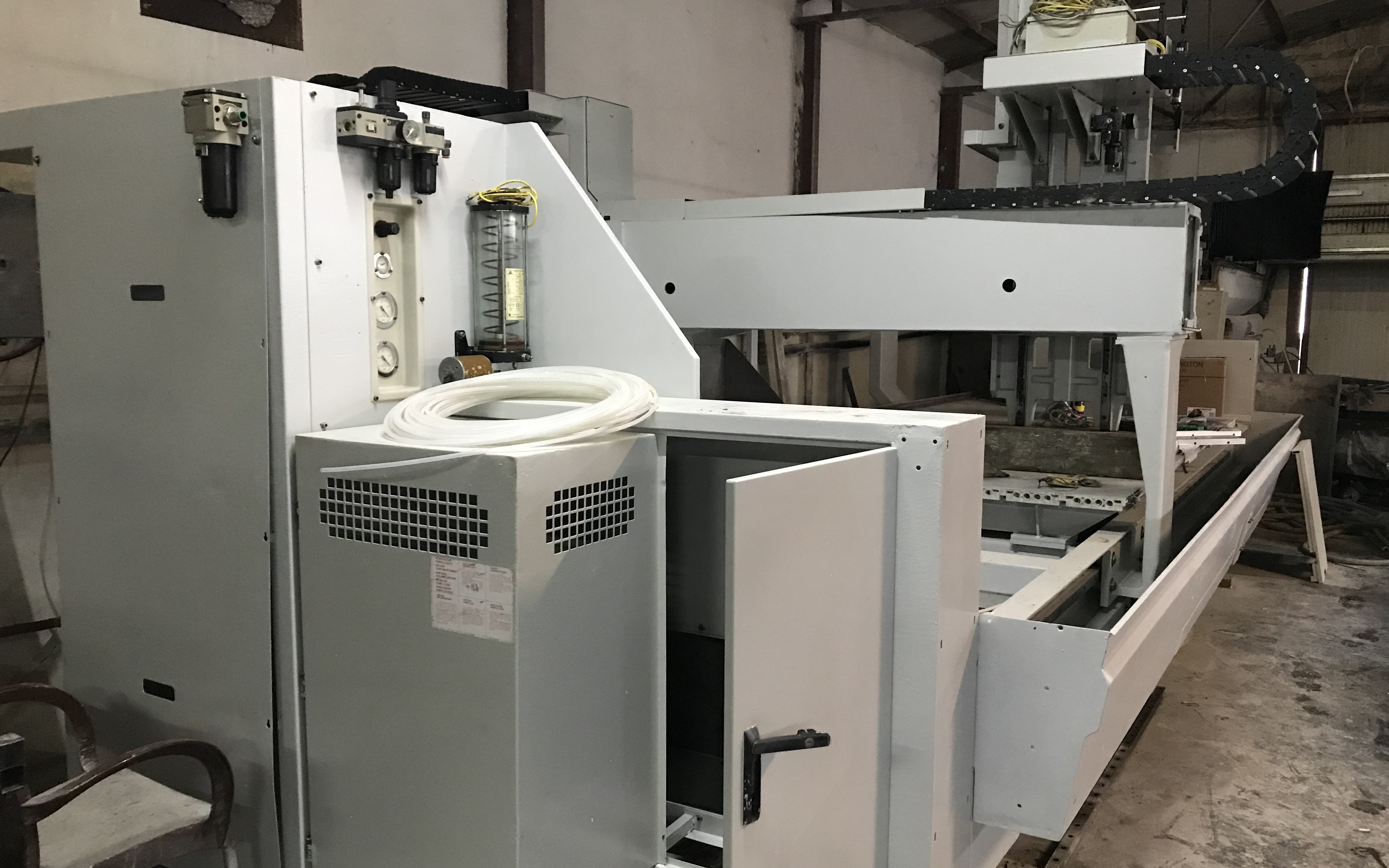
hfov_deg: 62.9
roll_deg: -1.2
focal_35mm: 30
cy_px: 453
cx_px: 690
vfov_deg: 41.8
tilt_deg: -6.7
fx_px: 1136
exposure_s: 1/8
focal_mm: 3.99
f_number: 1.8
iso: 100
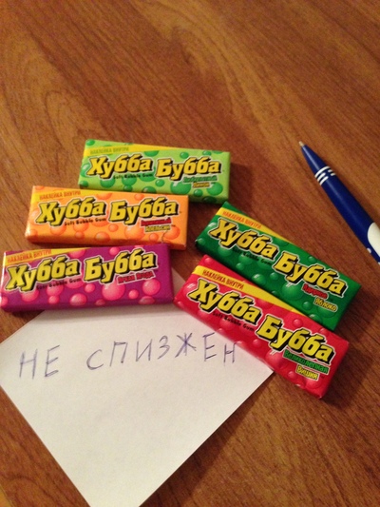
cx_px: 190
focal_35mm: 33
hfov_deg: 43.0
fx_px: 483
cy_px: 254
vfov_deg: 55.3
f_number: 2.4
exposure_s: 1/15
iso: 500
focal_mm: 4.12
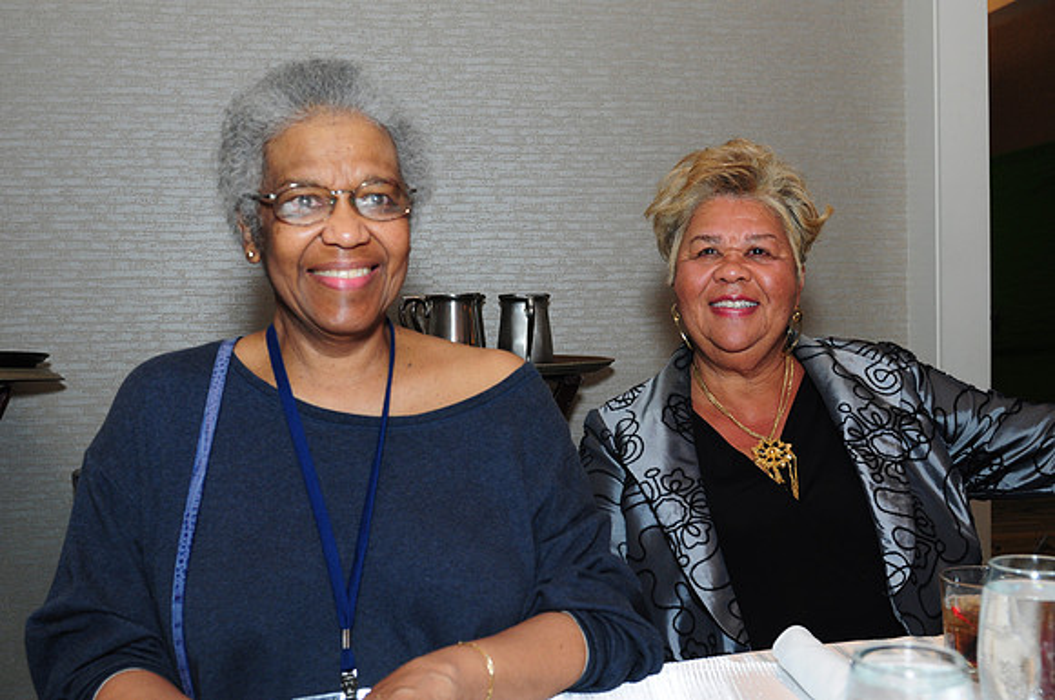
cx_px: 528
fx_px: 1185
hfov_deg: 48.0
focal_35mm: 40
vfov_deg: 32.9
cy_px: 350
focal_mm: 27
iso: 500
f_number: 5
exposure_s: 1/60
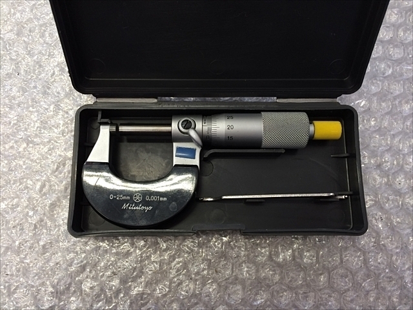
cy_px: 155
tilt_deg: -80.8
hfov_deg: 61.7
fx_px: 346
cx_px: 206
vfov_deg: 48.2
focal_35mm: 29
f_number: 2.2
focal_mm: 4.15
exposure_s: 1/30
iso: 64
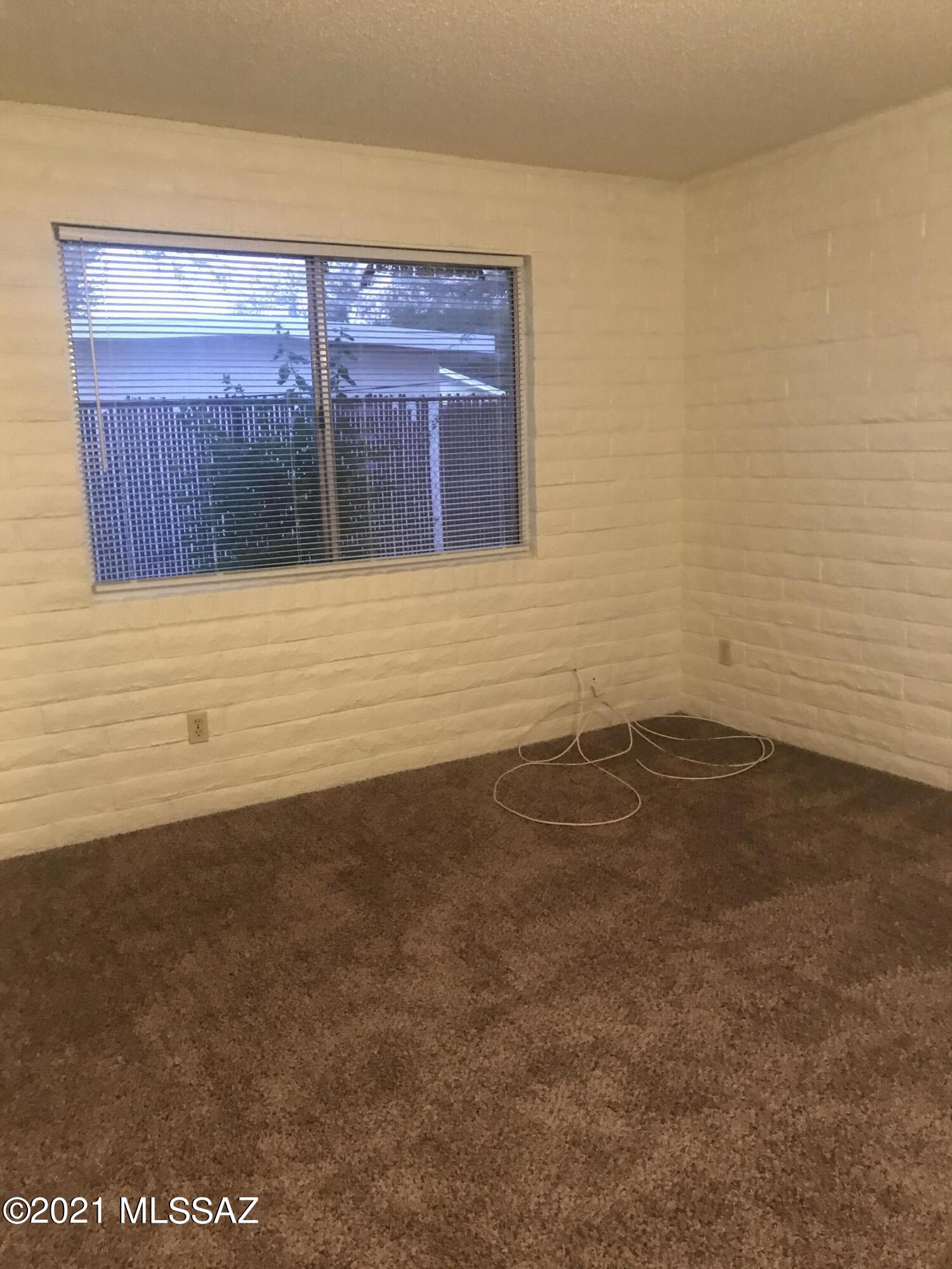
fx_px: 1027
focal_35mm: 28
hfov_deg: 49.7
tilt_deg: -9.5
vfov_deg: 63.4
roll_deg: +2.5
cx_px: 476
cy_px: 634
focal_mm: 3.99
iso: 80
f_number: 1.8
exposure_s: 1/7
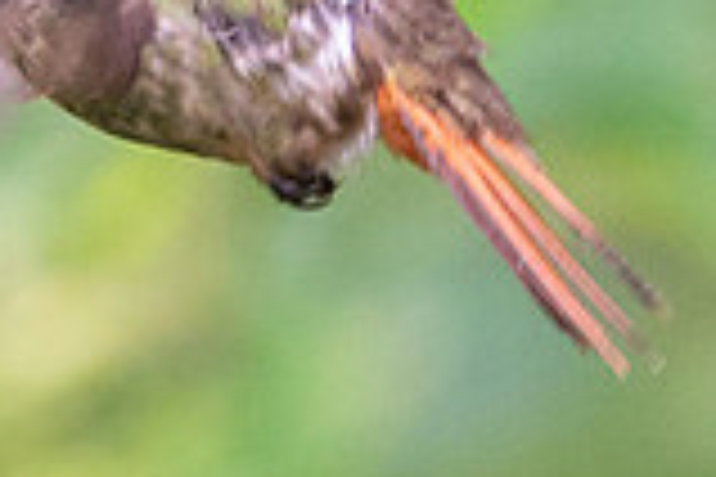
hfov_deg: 0.6
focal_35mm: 3459
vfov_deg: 0.4
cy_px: -46
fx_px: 68790
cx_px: -227
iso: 3200
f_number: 4
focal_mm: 500
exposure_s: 1/1000
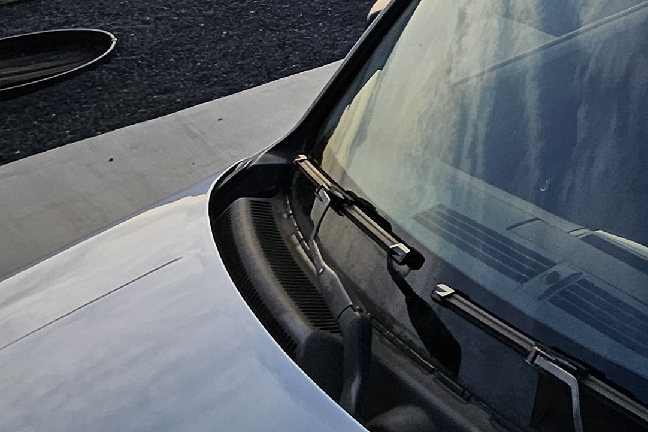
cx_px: 947
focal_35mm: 50
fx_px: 900
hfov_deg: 28.1
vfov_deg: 24.3
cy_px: -93
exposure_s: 1/717
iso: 32
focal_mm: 1.7
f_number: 2.2
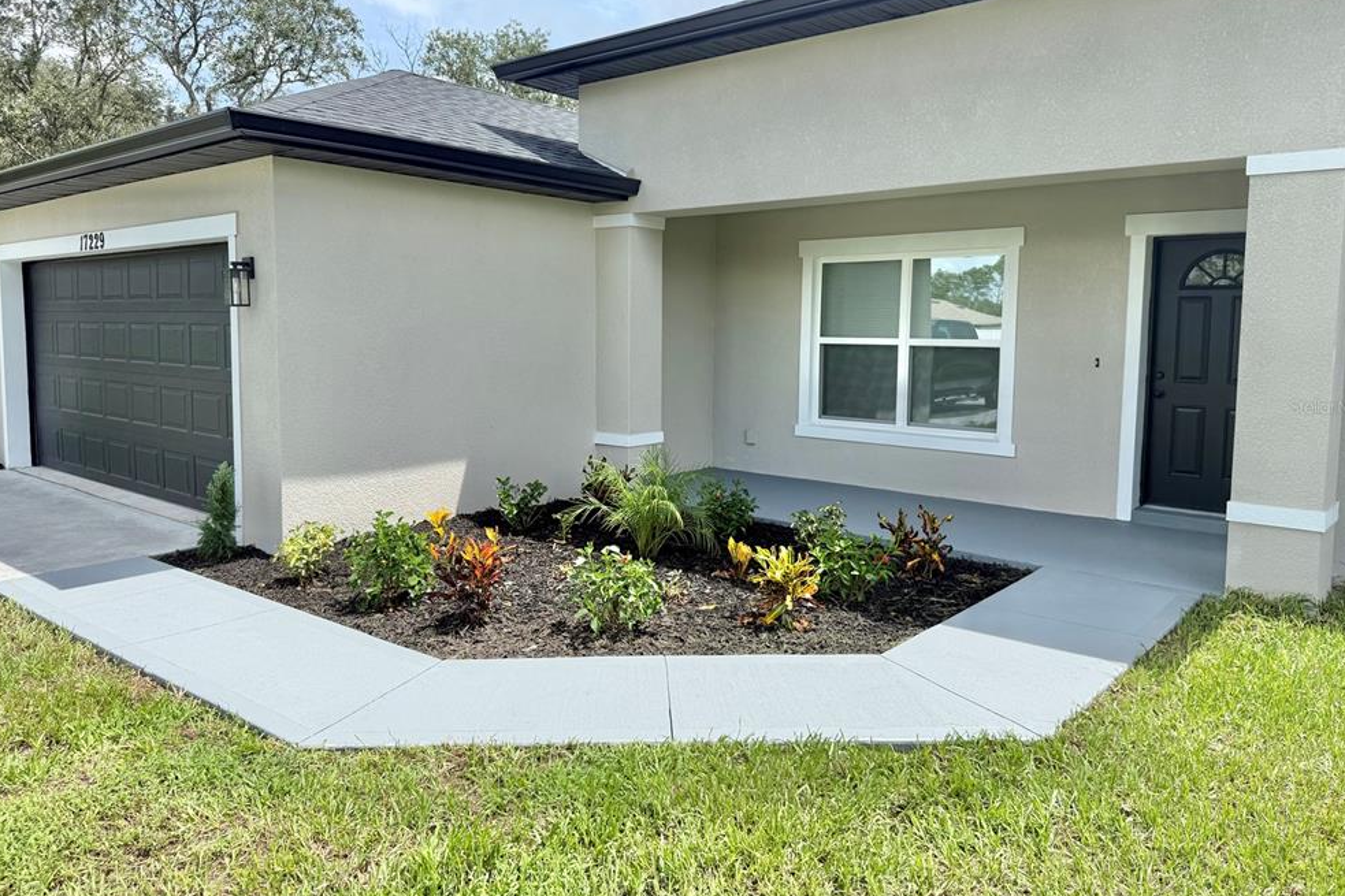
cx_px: 672
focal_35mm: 26
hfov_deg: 69.4
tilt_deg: -4.6
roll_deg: -0.6
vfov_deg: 49.5
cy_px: 406
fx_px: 971
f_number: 1.78
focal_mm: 6.76
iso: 80
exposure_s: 1/3021
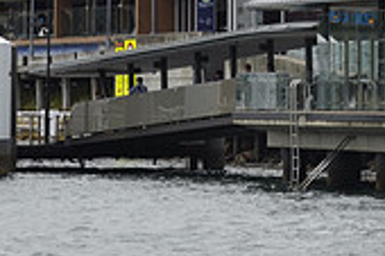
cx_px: 297
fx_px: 3387
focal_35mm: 317
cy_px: -168
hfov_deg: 6.5
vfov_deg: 4.3
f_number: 8
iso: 110
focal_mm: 62
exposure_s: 1/250
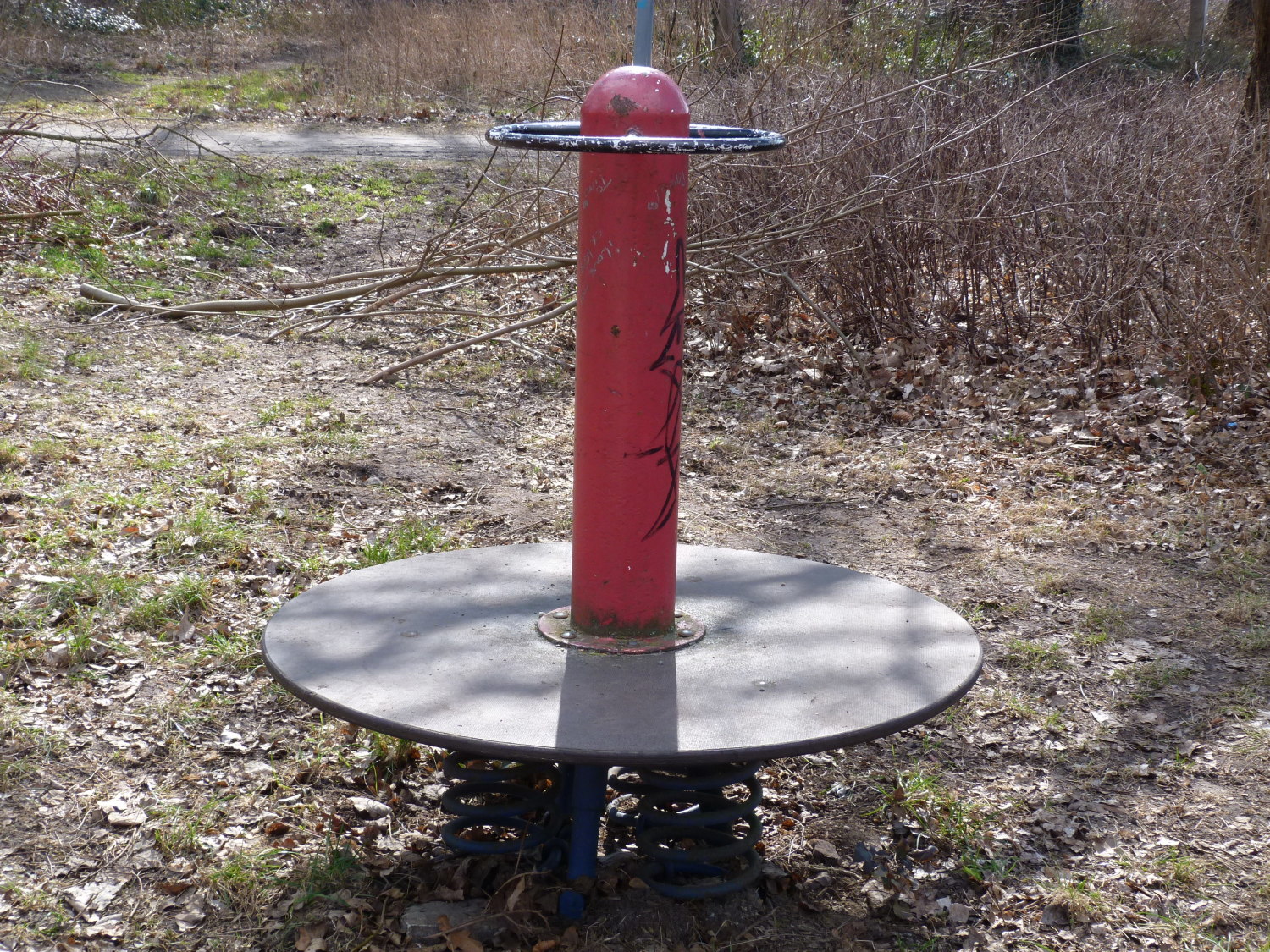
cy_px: 476
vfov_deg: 28.0
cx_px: 635
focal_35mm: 52
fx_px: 1908
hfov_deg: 36.8
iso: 80
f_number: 4
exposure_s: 1/160
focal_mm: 9.4
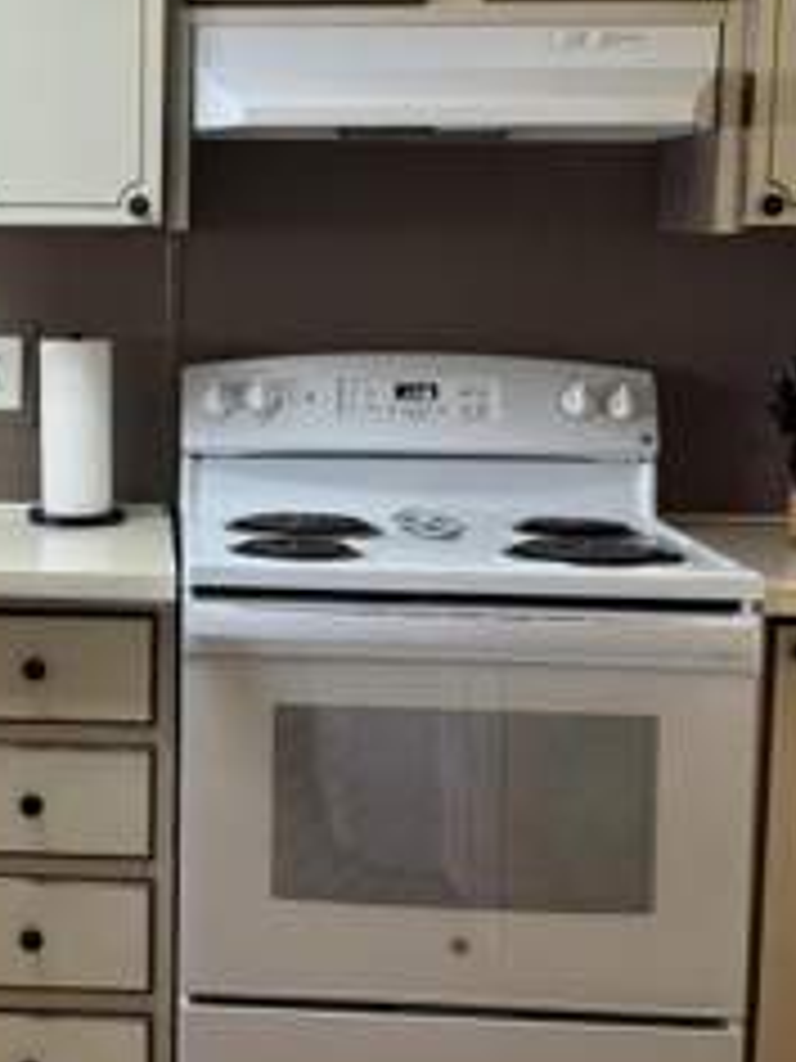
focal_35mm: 65
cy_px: 428
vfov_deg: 29.7
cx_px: 9
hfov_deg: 21.8
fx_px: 1993
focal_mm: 6.76
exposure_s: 1/60
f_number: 1.78
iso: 200
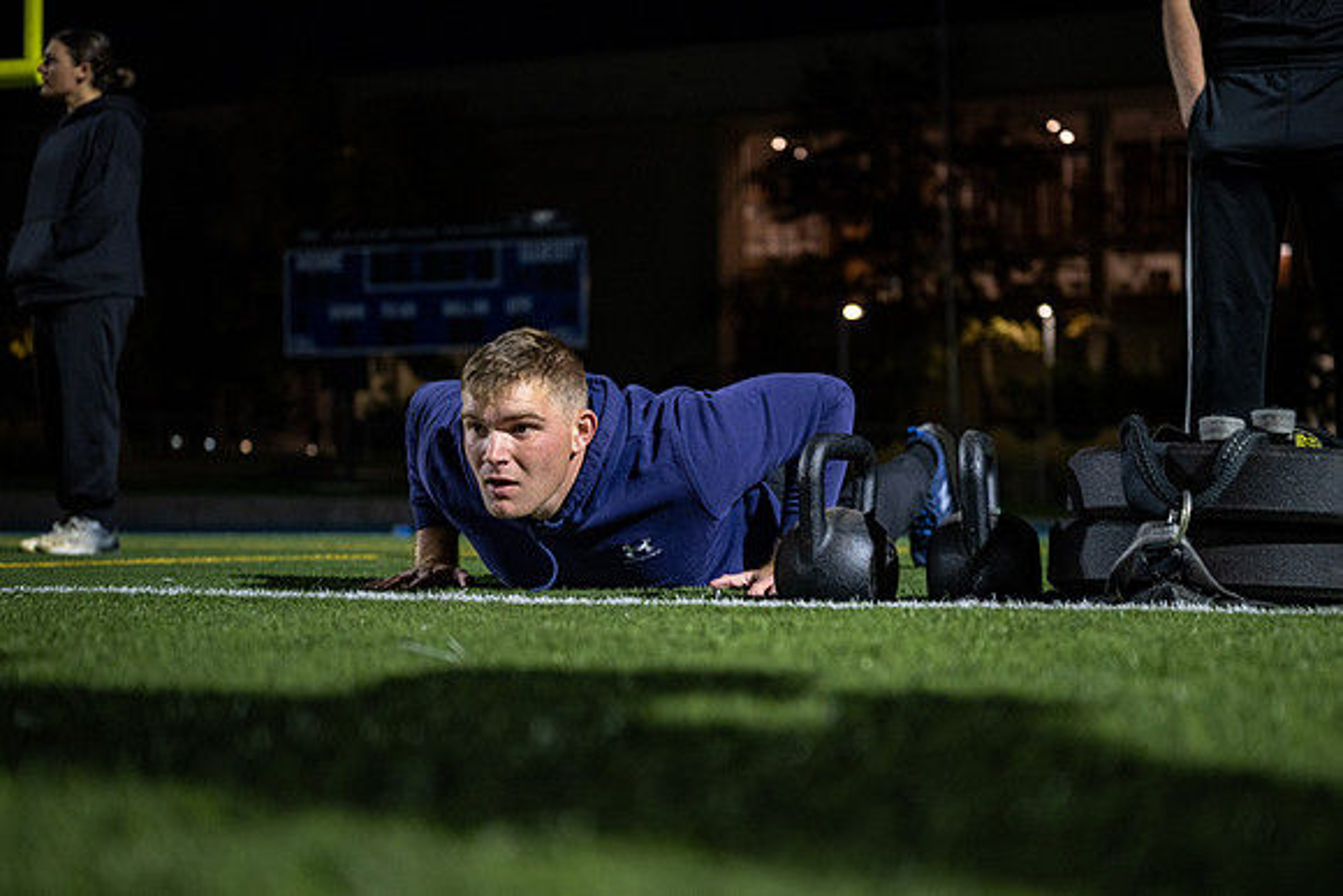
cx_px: 726
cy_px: 471
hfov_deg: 33.6
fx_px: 2222
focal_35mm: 60
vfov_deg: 22.8
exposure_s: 1/250
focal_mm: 53
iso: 2000
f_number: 2.8
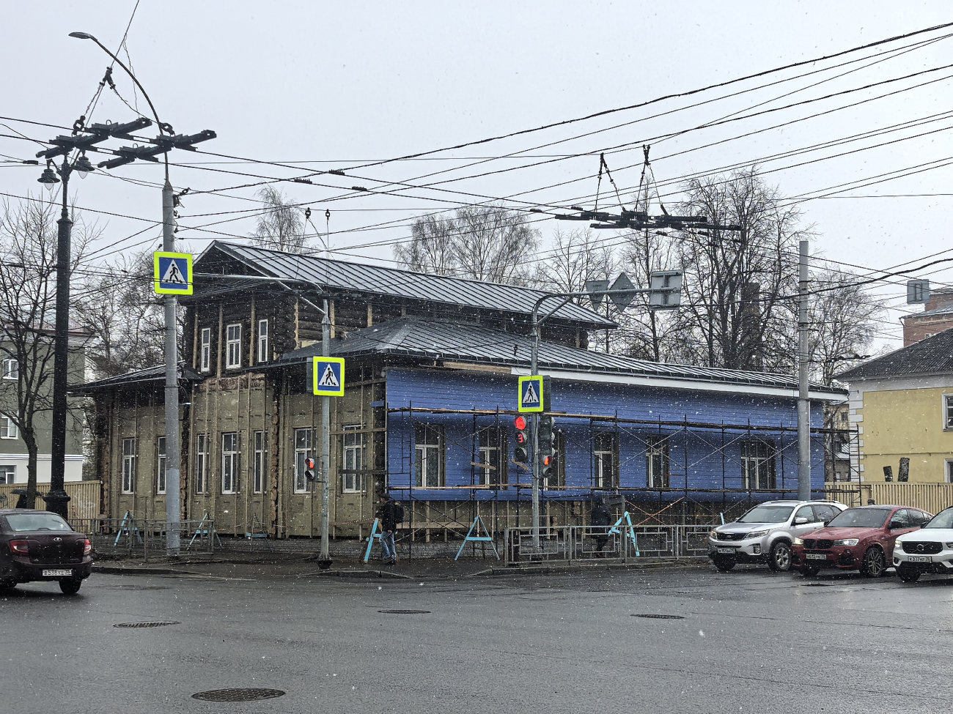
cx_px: 476
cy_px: 357
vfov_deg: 27.5
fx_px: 1459
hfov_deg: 36.2
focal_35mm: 53
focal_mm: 6.98
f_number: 2
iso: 160
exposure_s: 1/939
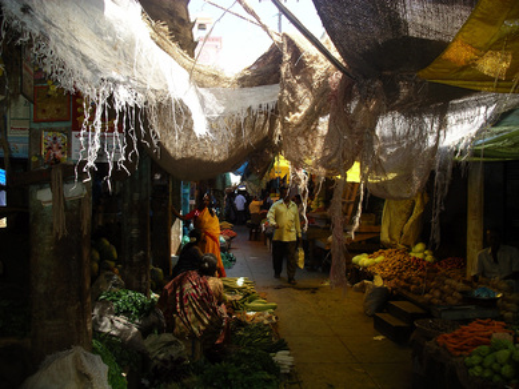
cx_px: 260
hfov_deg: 50.1
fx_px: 555
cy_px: 194
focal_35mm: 37
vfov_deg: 38.7
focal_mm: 7.8
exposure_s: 1/216
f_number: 3.2
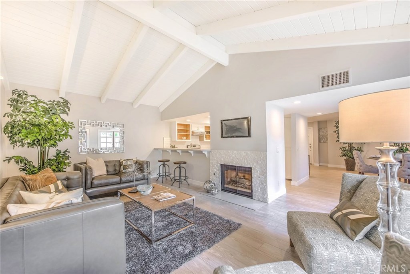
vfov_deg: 77.3
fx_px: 171
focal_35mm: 15
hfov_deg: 100.4
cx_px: 205
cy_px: 137
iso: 80
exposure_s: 1/6
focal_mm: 15
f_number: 6.3
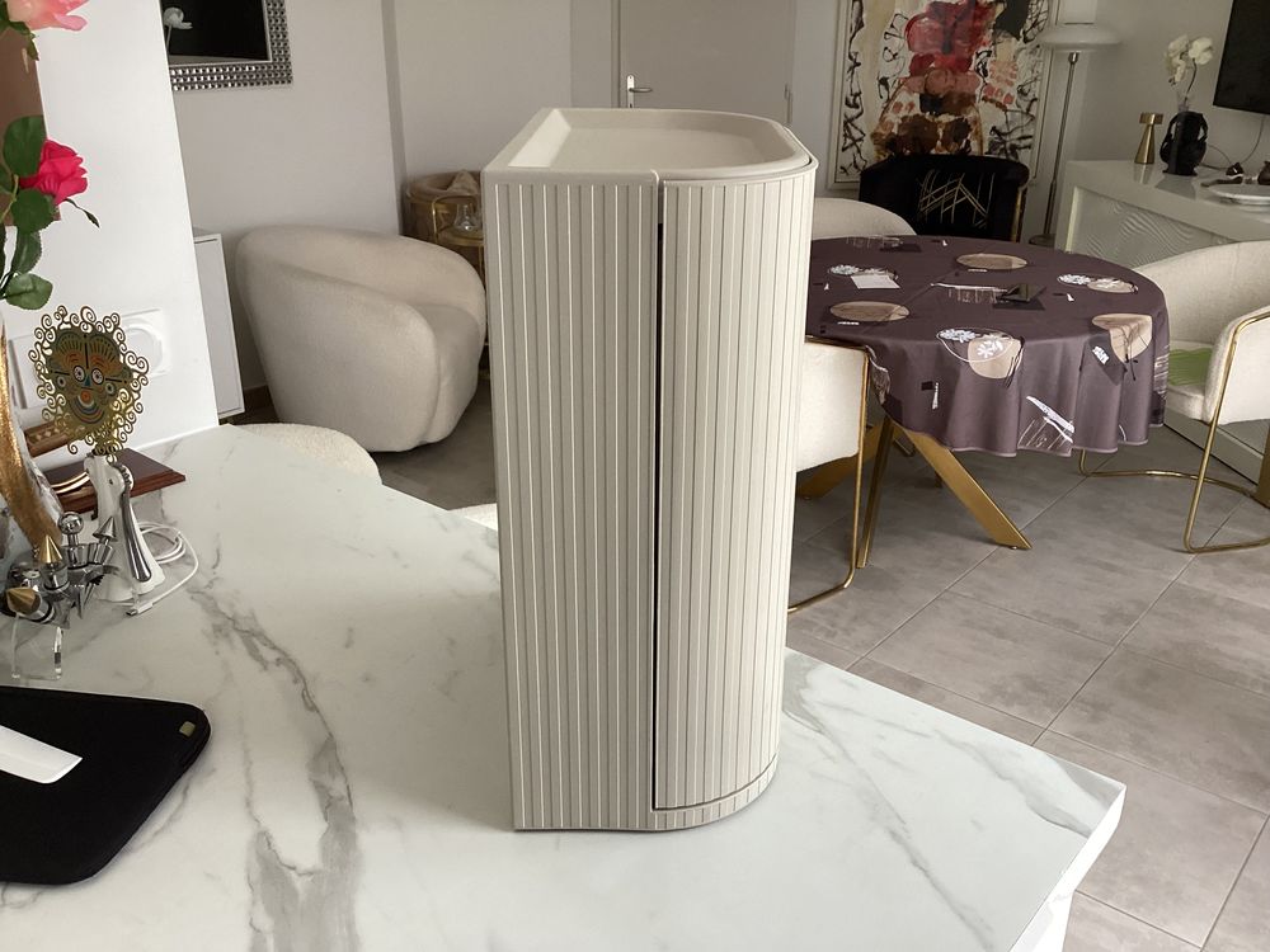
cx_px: 635
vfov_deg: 45.4
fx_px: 1137
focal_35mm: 31
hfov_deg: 58.4
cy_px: 476
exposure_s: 1/60
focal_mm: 3.3
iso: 100
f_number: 2.4
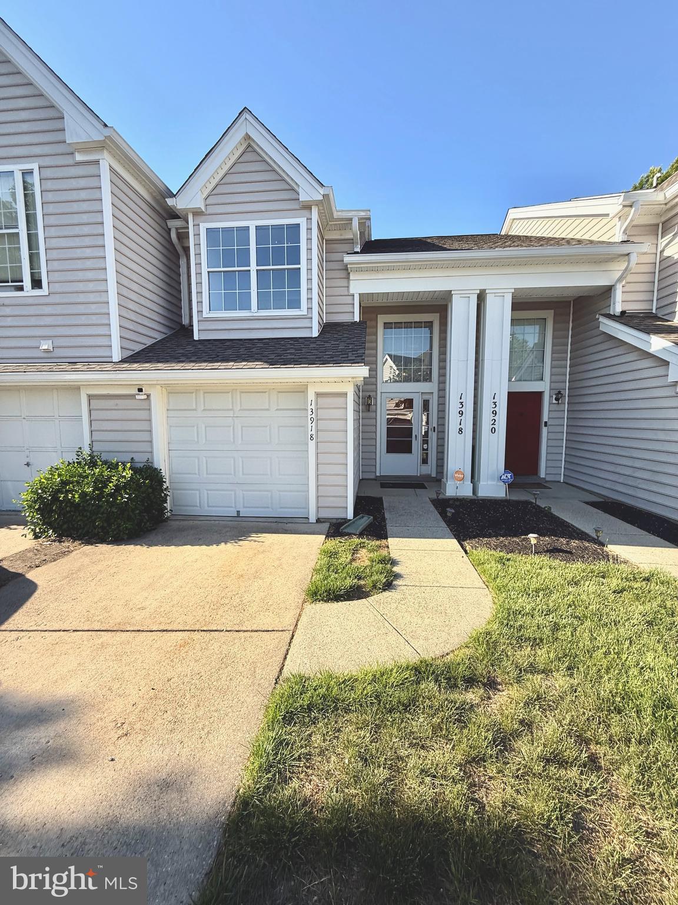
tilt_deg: -5.0
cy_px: 452
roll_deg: +0.7
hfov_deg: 85.7
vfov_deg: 102.1
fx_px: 366
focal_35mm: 14
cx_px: 339
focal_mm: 2.22
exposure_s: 1/1125
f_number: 2.2
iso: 50
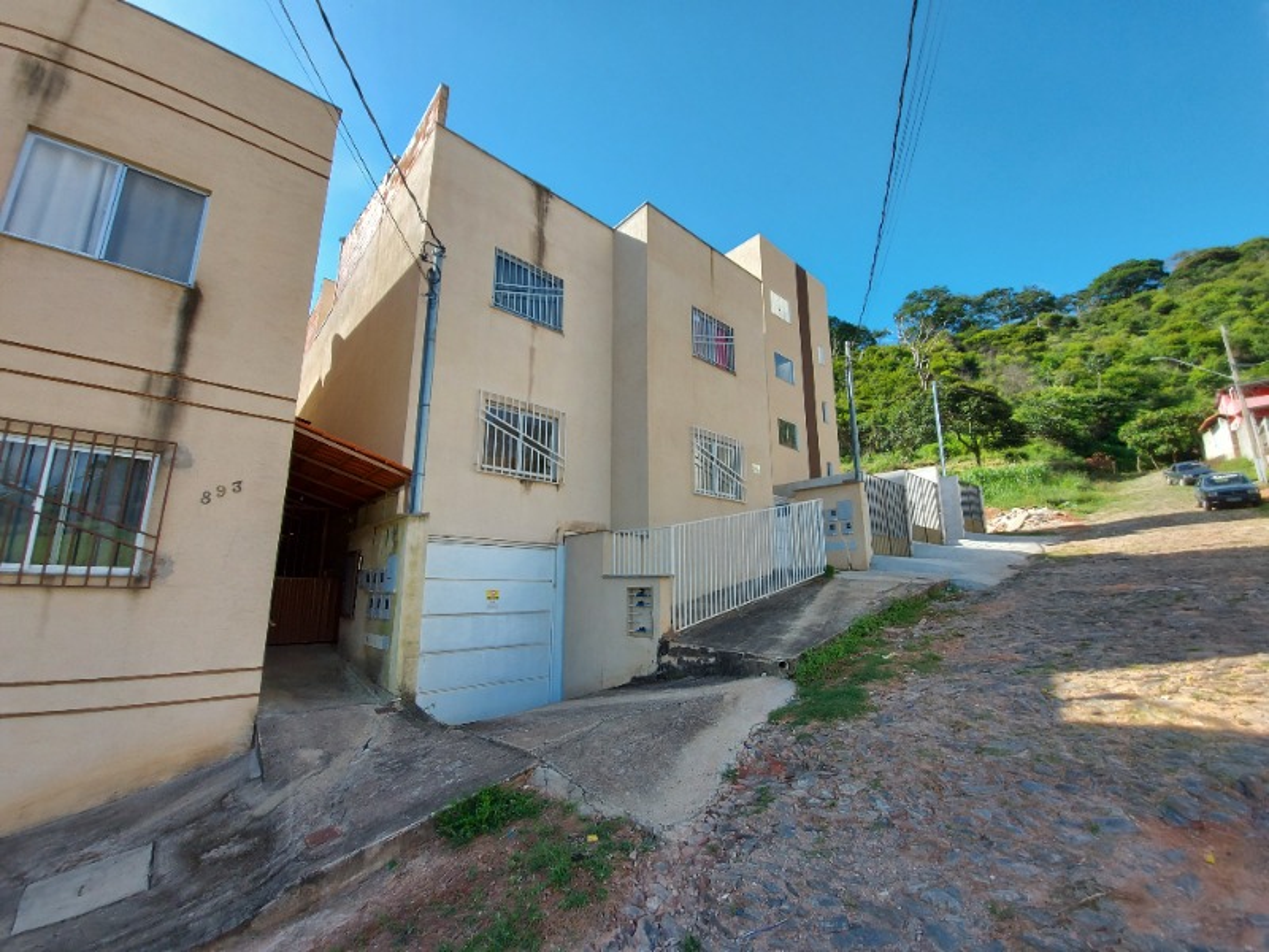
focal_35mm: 13
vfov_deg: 89.9
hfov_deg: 106.2
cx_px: 634
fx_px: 477
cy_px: 476
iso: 50
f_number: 2.2
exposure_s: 1/730
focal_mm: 1.74
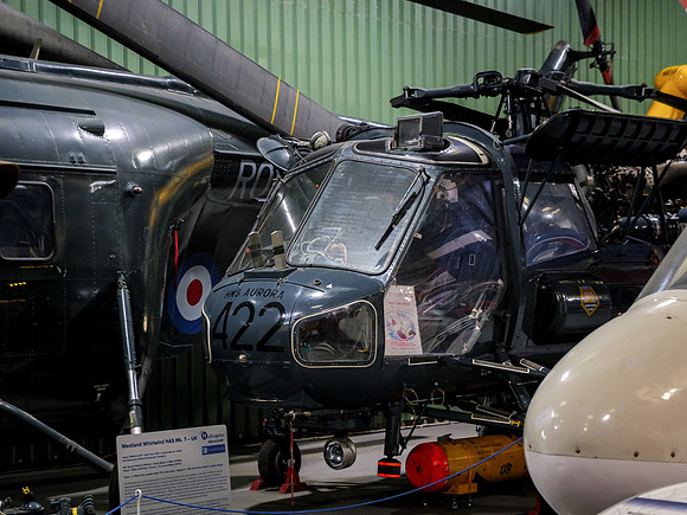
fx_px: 1637
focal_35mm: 83
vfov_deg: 17.9
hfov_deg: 23.7
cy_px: 283
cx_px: 382
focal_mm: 36
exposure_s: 1/60
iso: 2000
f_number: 3.9
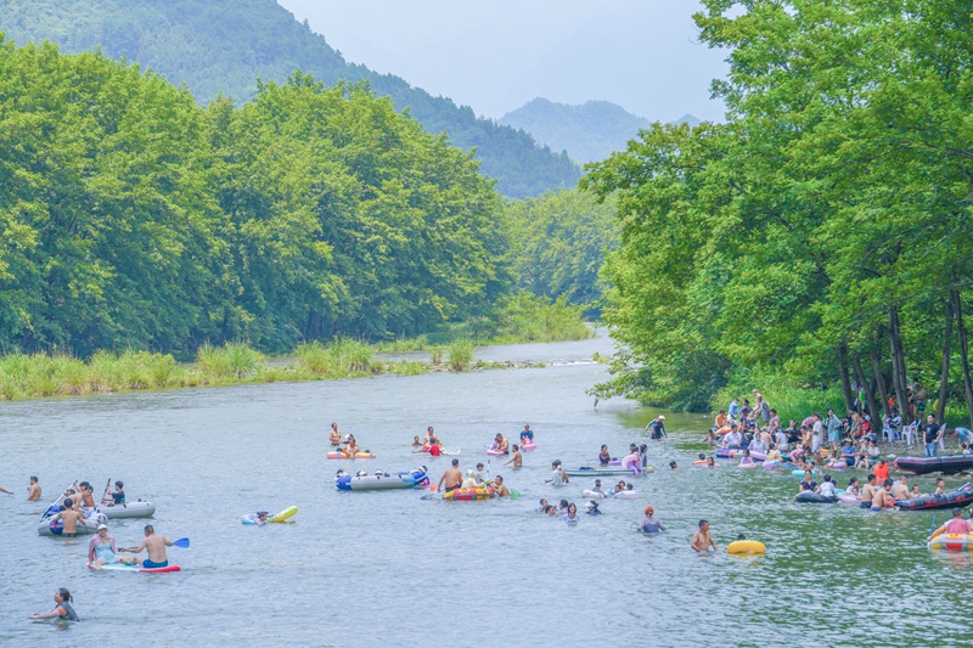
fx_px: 3891
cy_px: 324
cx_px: 486
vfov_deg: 9.5
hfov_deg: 14.3
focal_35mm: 144
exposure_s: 1/640
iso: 200
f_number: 6.3
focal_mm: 144
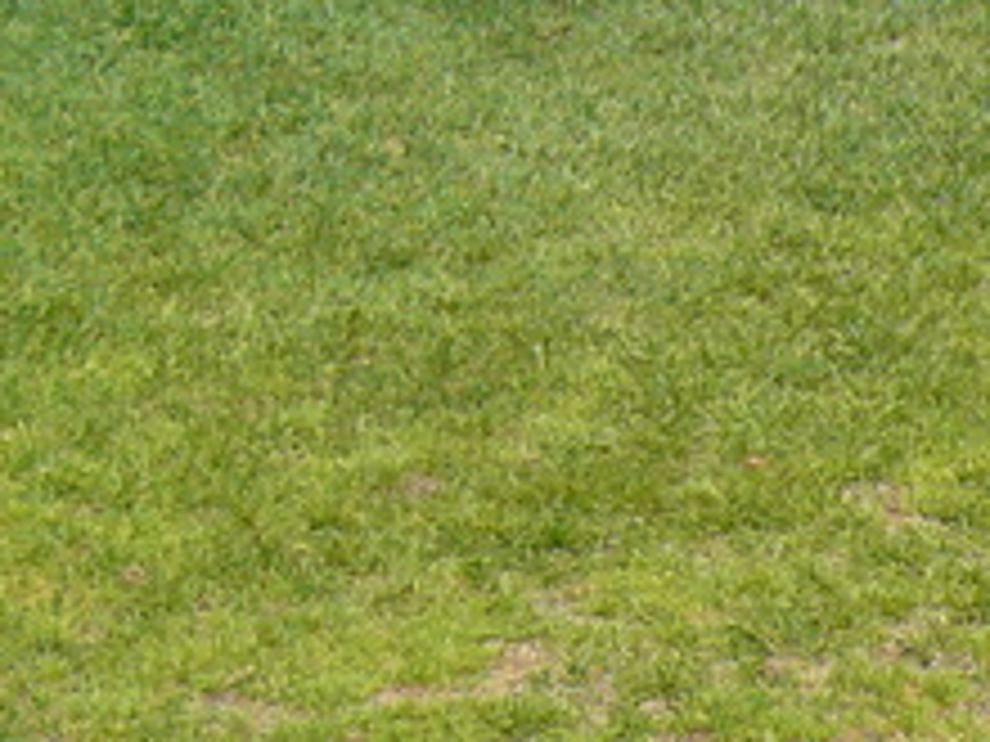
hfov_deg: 15.2
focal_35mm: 128
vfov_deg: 11.2
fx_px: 3661
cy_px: -306
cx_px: 972
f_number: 2.8
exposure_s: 1/1000
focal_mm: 4.7
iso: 100
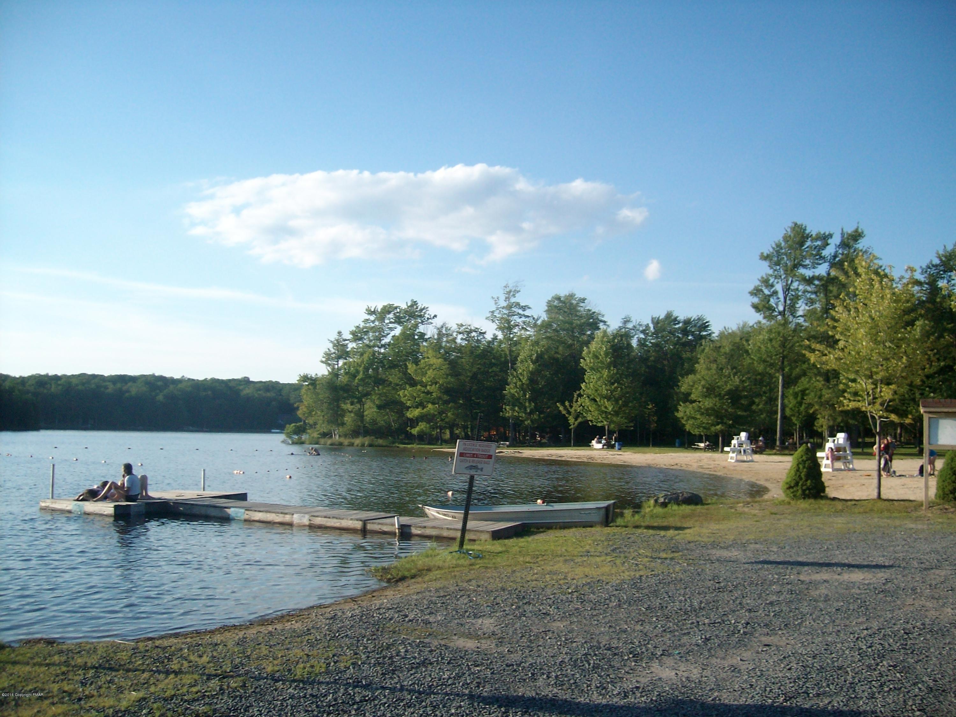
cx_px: 478
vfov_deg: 40.7
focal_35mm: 35
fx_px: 967
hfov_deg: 52.6
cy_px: 358
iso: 80
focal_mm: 5.8
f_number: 7.2
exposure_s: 1/148
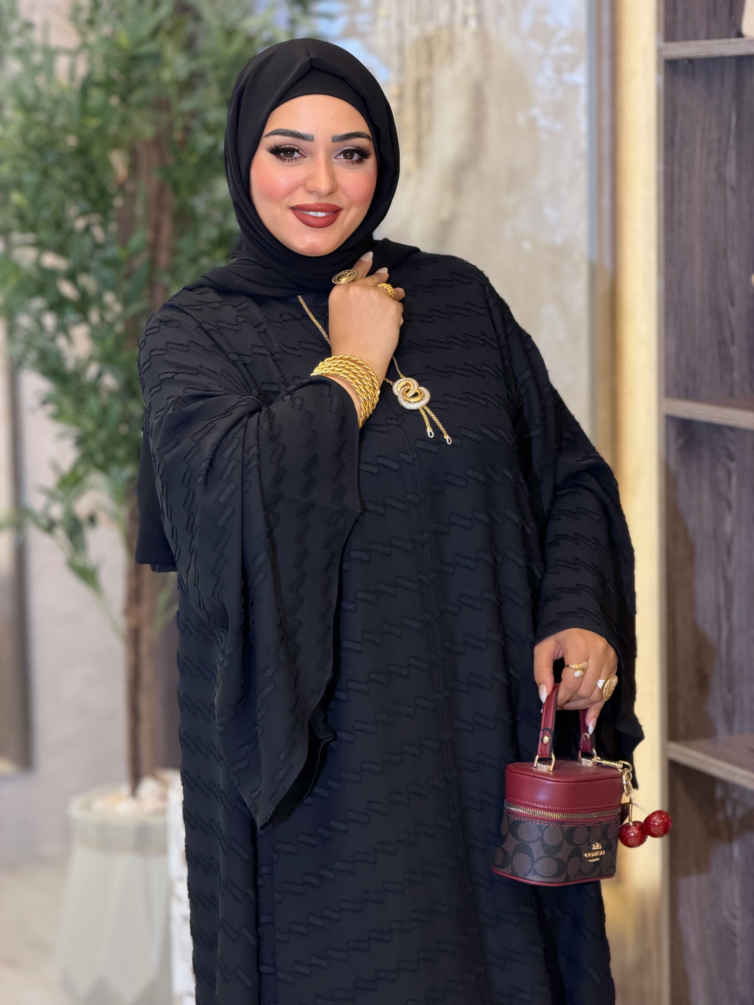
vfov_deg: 19.6
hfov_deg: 14.8
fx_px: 2904
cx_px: 377
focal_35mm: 100
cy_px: 502
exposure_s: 1/100
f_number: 2.8
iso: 160
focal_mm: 16.89
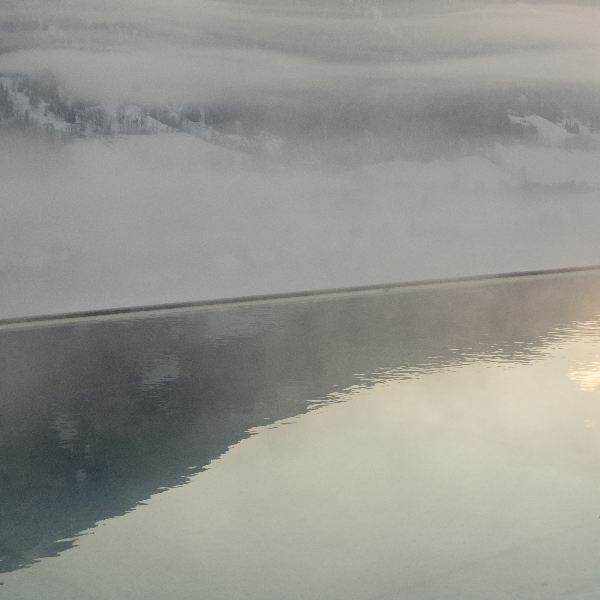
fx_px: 1647
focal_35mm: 84
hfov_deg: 19.4
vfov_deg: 20.5
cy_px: 140
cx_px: 719
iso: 250
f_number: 13
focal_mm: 30
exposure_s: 1/100
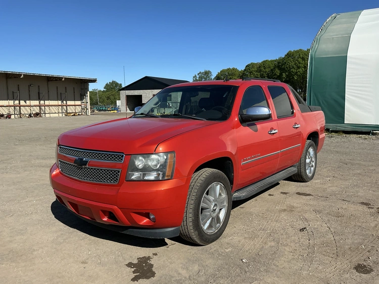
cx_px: 190
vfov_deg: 49.8
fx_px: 307
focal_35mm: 28
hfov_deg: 63.4
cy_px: 142
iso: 25
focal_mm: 3
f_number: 1.8
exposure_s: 1/1912
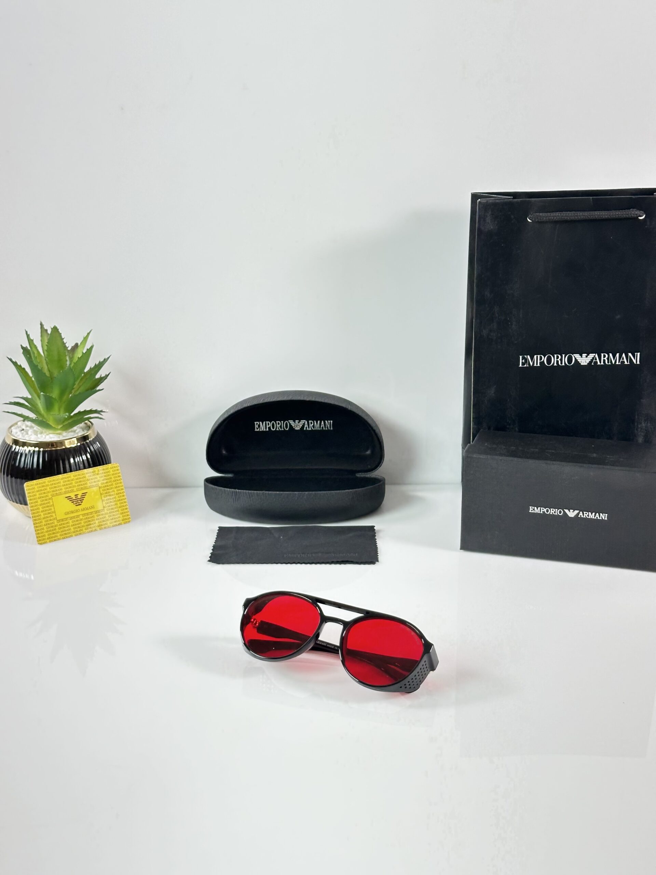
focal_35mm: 48
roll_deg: +0.4
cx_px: 328
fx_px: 1213
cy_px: 438
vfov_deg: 39.7
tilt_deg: -19.5
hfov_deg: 30.3
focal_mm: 6.86
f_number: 1.78
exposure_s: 1/100
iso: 125
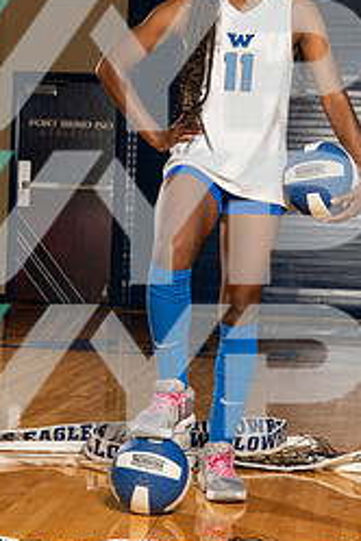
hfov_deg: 14.9
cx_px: 204
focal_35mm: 92
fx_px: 1384
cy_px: 219
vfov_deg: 22.1
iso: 500
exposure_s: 1/250
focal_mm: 51
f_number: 8
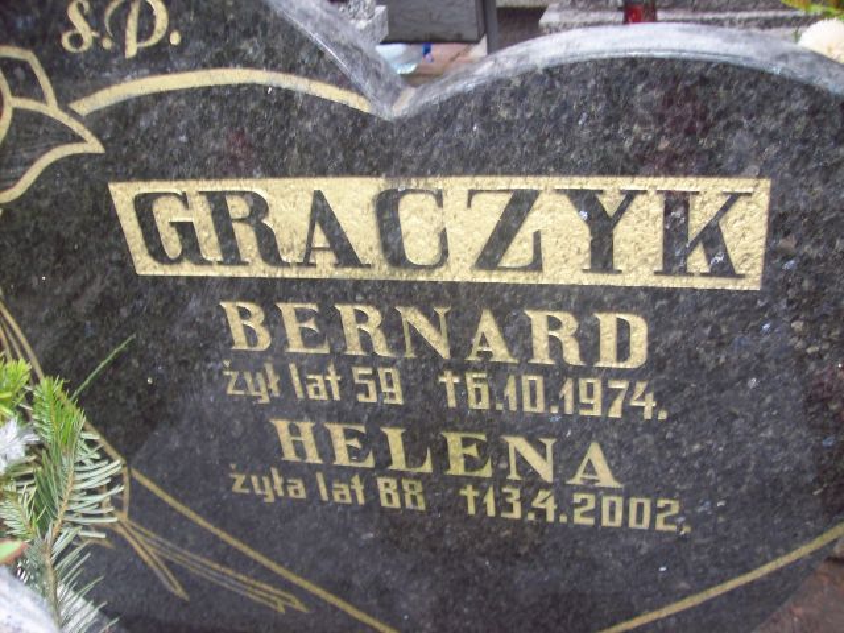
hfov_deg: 51.4
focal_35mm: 36
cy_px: 316
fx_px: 878
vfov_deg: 39.7
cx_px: 422
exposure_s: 1/64
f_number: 2.7
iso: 80
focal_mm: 6
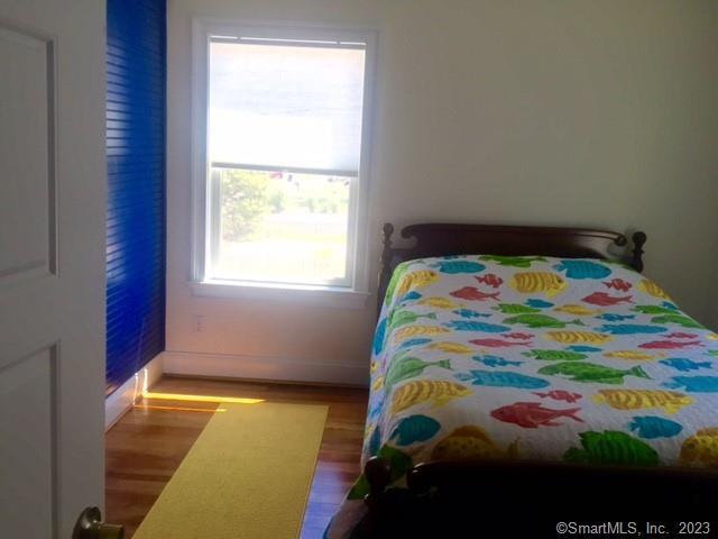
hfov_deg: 61.7
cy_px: 270
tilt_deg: -9.4
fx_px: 602
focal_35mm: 29
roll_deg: -4.5
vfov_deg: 48.2
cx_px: 359
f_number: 2.2
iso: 40
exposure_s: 1/120
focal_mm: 4.15
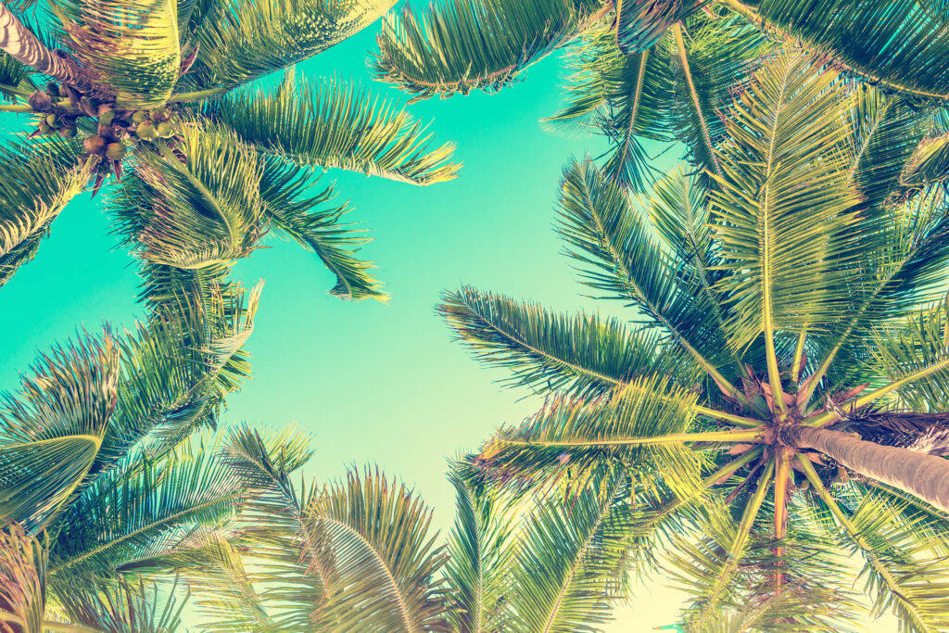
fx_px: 738
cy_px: 316
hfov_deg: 65.5
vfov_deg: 46.4
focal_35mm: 28
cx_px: 474
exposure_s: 1/50
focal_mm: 28
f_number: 10
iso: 100
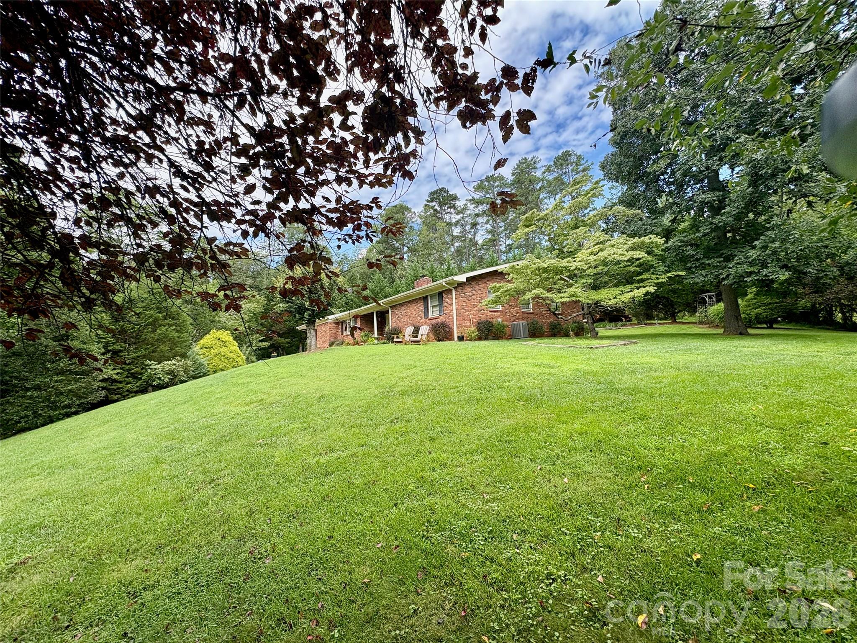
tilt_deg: +2.4
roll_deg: +4.2
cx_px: 428
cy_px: 322
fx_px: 347
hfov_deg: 102.1
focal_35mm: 14
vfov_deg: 85.7
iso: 64
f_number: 2.2
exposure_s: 1/657
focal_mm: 2.22
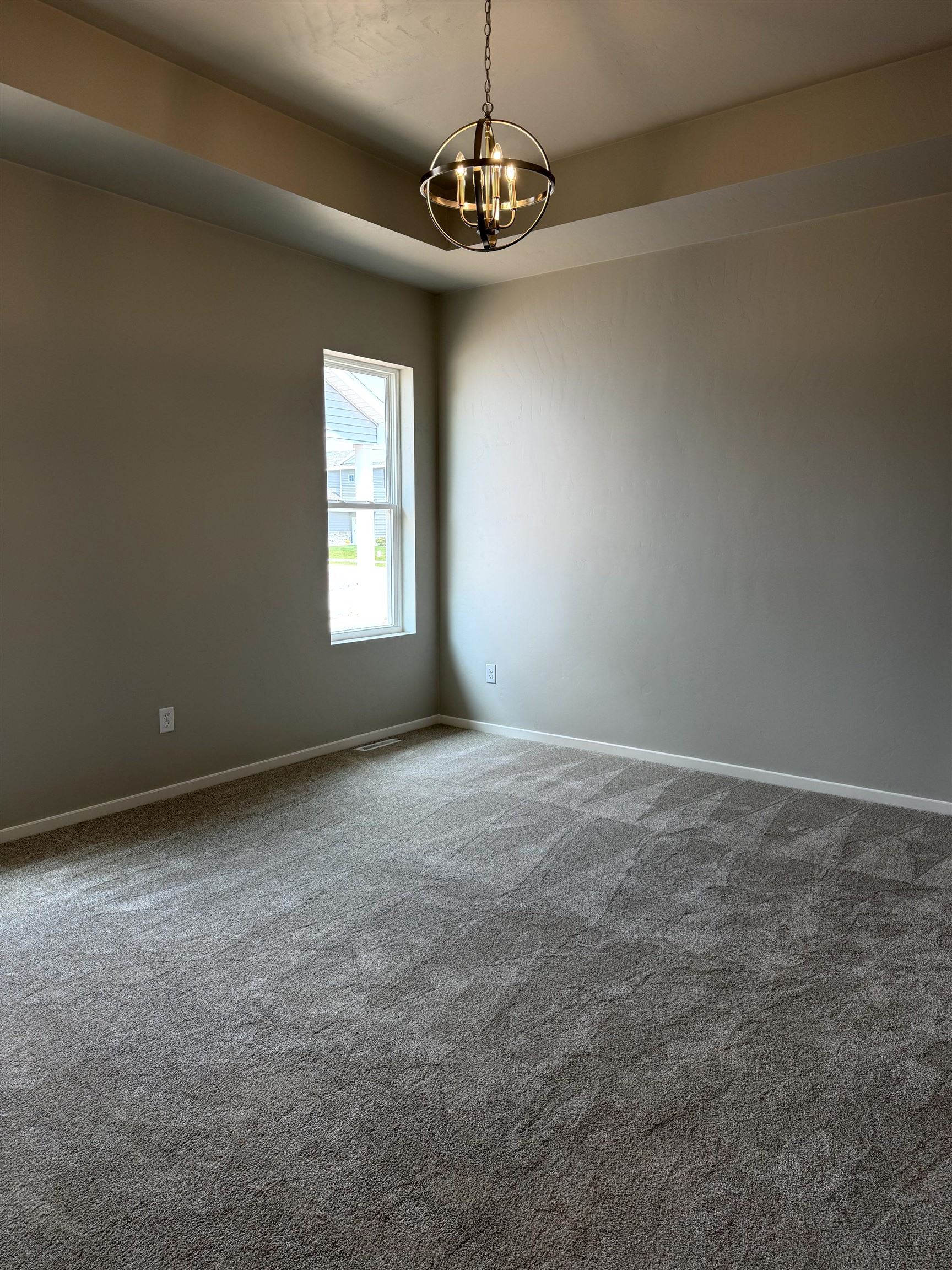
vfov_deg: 71.6
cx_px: 476
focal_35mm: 24
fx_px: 880
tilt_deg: -6.5
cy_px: 635
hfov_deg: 56.8
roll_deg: -0.4
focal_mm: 6.76
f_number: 1.78
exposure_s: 1/170
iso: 64
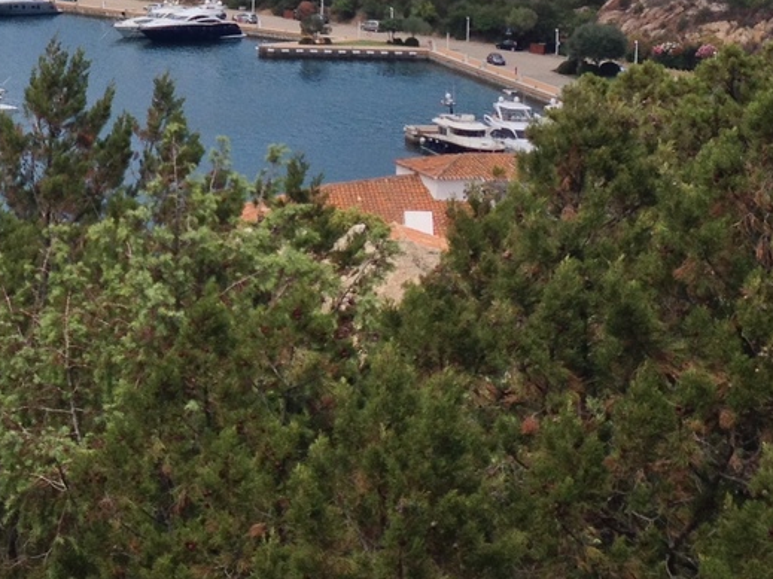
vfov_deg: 13.2
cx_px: 76
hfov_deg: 17.9
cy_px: -195
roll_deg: -1.6
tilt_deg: -1.7
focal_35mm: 108
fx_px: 2411
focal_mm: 4.28
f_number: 2.4
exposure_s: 1/1623
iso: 50
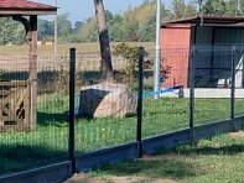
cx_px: -135
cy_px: 153
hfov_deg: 11.5
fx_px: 1157
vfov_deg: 9.0
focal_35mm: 164
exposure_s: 1/1661
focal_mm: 4.69
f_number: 1.8
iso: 50
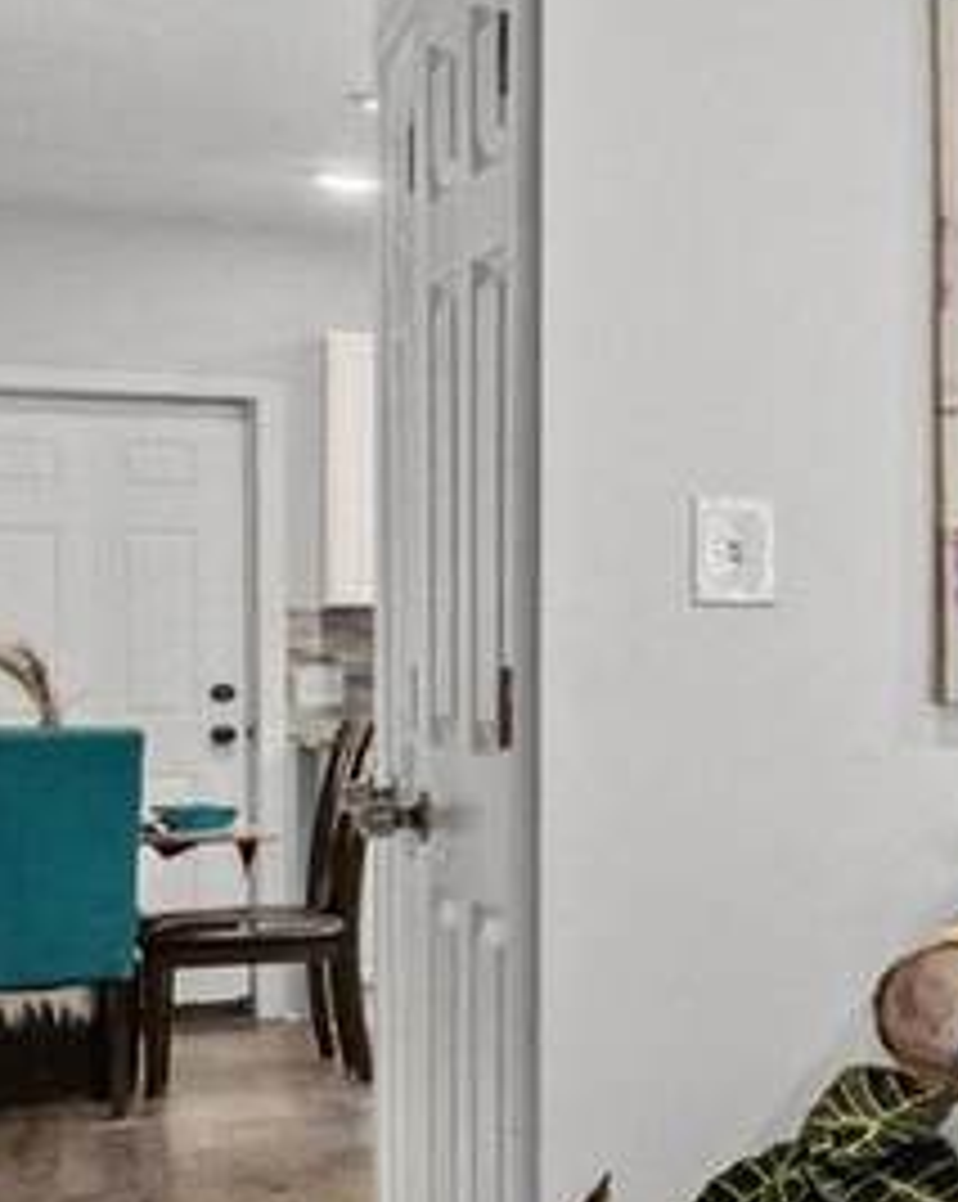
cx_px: 2825
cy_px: 1089
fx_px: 2556
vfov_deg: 25.6
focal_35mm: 72
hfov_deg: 11.7
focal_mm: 16
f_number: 9
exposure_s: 1/13
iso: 3200
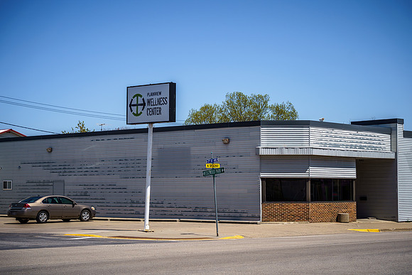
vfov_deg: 18.2
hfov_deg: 27.0
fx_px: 859
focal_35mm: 75
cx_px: 214
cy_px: 131
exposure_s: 1/3200
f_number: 4
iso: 200
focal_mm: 70
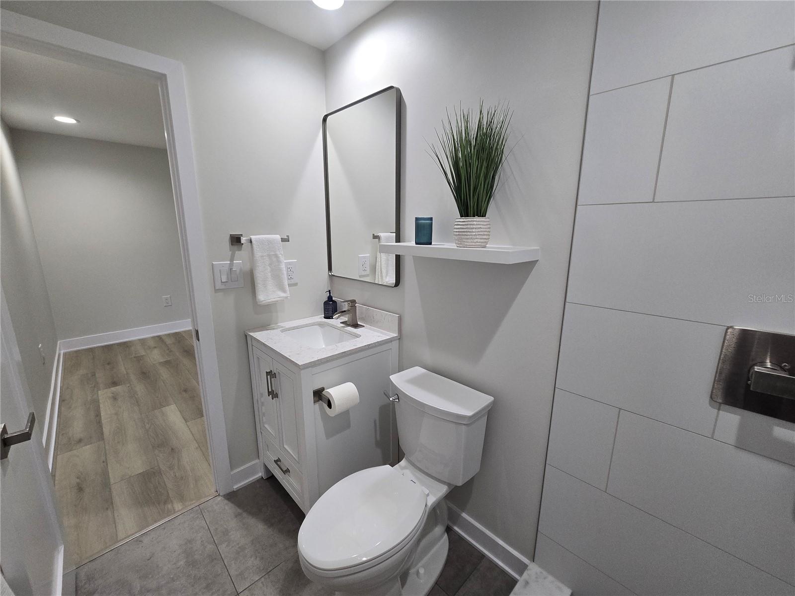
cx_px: 398
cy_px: 298
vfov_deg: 89.9
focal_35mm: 13
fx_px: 299
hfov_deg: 106.2
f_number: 2.2
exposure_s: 1/60
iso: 100
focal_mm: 2.2
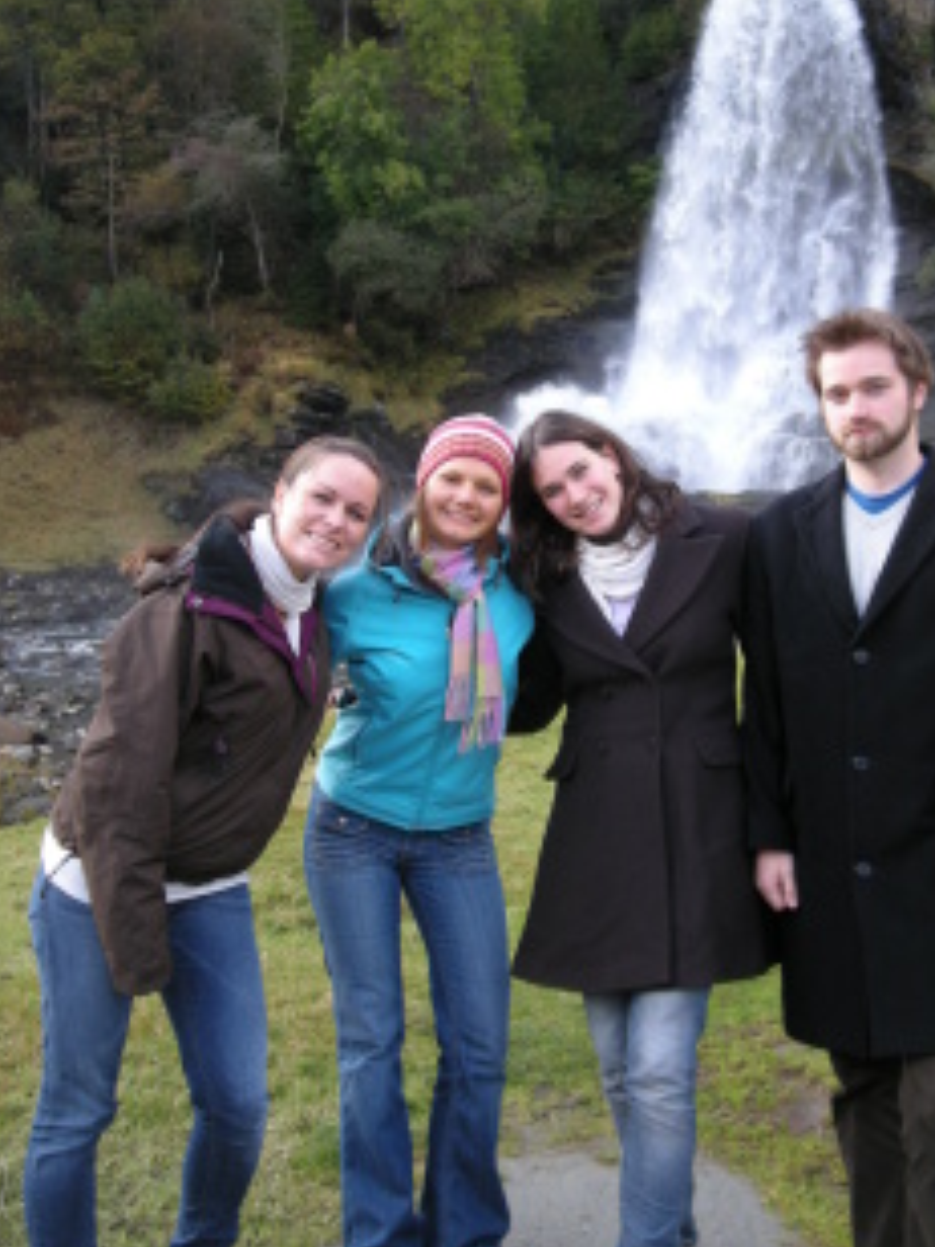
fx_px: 1729
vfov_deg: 39.6
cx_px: 526
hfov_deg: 30.2
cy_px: 543
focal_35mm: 48
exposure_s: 1/115
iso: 64
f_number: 2.8
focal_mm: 7.9
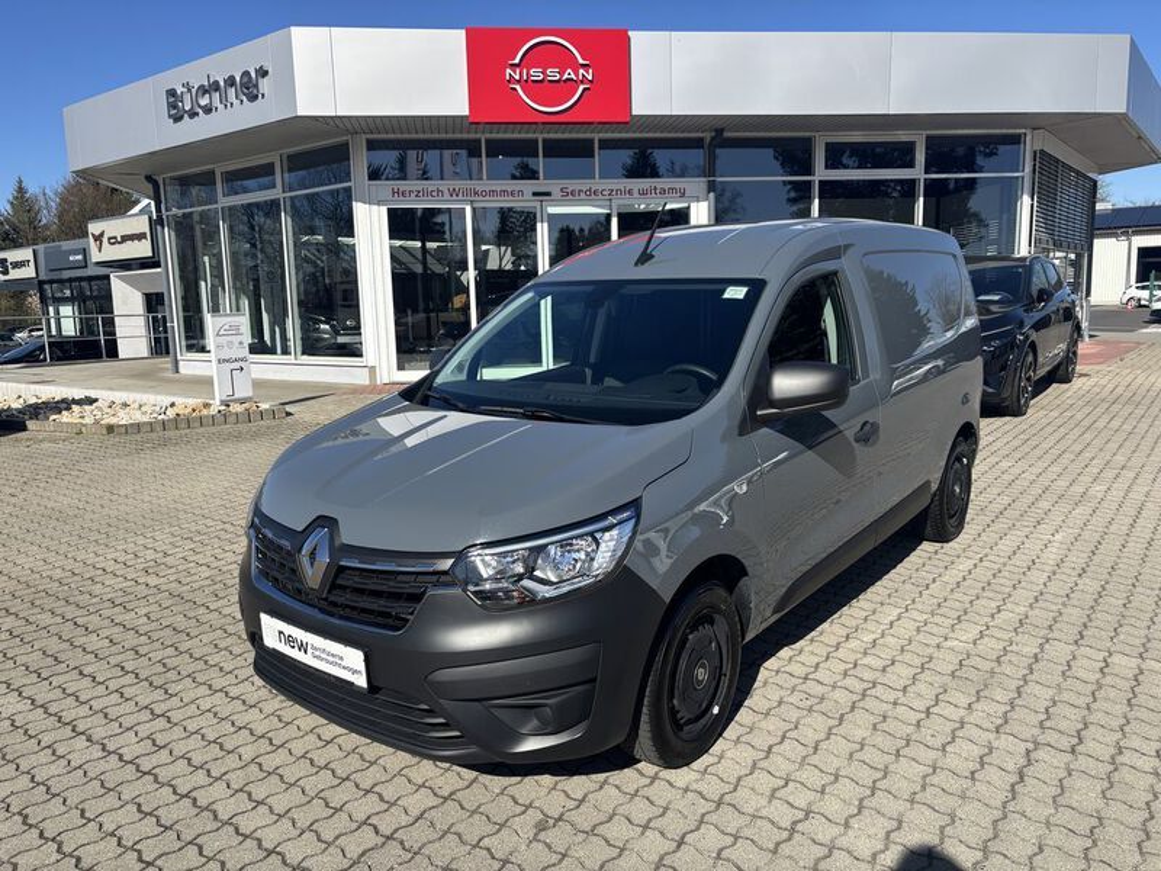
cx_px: 580
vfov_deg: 53.1
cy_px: 436
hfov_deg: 67.3
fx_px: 872
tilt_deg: -9.0
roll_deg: +1.5
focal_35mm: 26
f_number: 1.6
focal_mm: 5.96
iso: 50
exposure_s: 1/3311
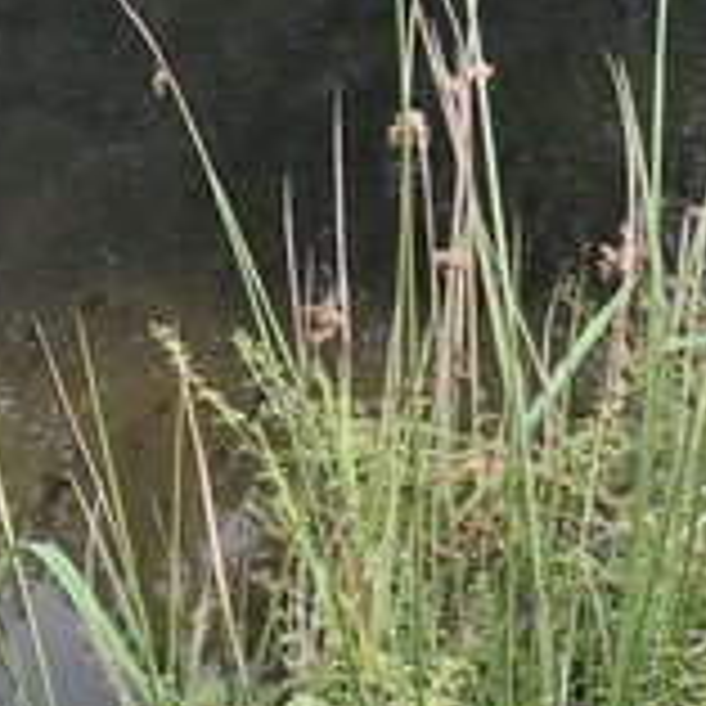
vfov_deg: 10.5
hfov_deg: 9.6
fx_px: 3461
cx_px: -1270
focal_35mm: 150
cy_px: -809
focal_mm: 4.69
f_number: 1.8
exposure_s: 1/375
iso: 32
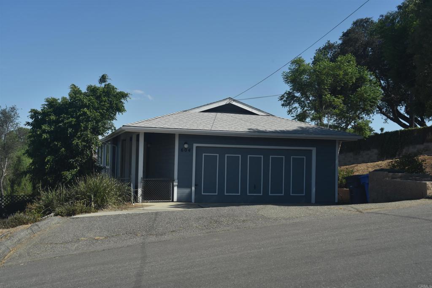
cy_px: 144
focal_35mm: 48
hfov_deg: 41.1
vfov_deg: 28.1
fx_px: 576
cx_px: 216
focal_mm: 48
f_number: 10
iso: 200
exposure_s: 1/400
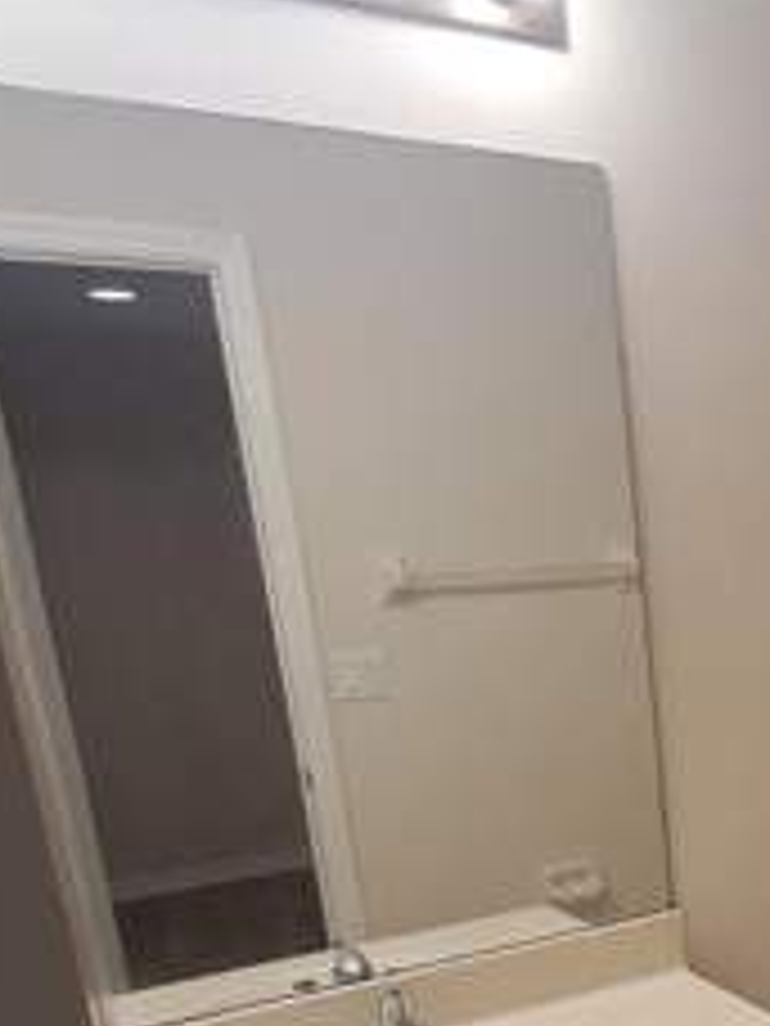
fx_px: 1335
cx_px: 905
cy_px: 918
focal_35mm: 45
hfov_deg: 28.4
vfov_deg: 39.2
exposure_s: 1/50
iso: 64
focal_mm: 1.64
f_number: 2.2
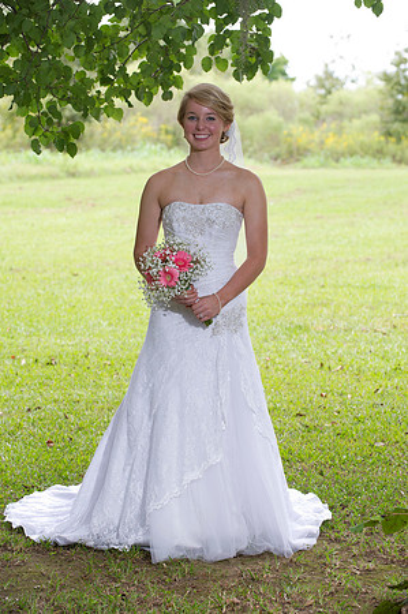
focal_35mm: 116
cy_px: 307
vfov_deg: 17.7
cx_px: 204
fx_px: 1976
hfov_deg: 11.8
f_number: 5.6
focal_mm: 116
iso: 500
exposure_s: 1/125
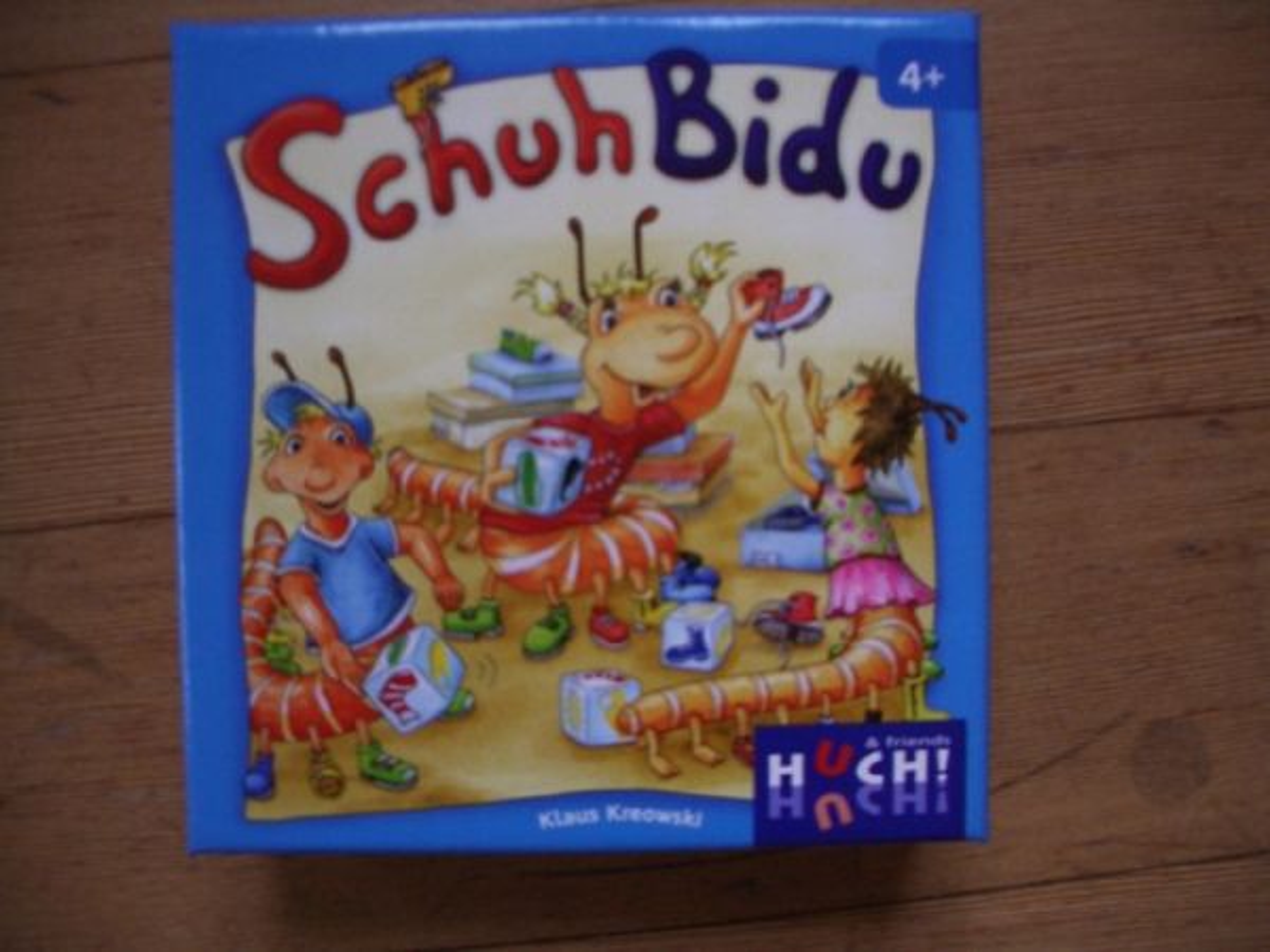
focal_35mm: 35
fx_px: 1284
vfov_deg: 40.7
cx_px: 635
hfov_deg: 52.6
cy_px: 476
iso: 200
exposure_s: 1/25
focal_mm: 5.8
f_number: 2.6
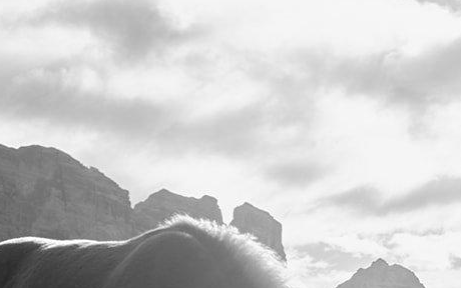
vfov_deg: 10.2
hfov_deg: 16.1
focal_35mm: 124
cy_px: 458
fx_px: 1559
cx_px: 572
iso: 125
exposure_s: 1/4000
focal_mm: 23
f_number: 2.8
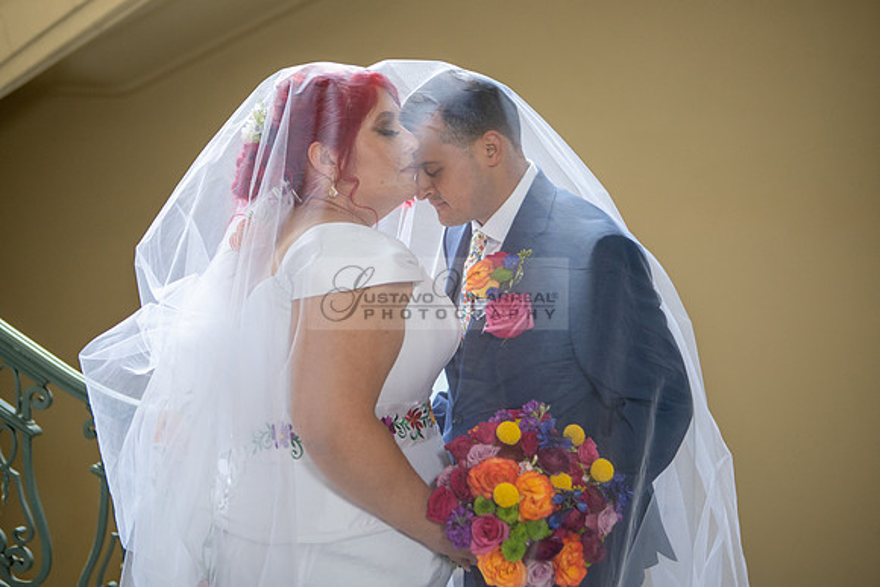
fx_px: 1346
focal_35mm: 55
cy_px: 300
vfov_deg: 24.6
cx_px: 475
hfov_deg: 36.2
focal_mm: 51
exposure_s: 1/125
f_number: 2.8
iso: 1250
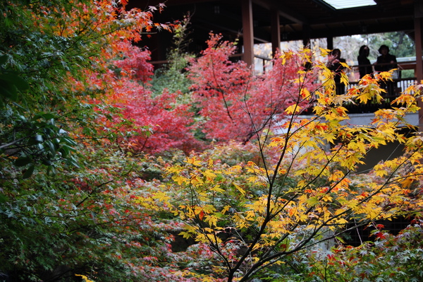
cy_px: 141
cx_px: 212
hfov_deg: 33.4
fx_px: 704
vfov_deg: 22.6
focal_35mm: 60
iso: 200
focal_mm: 40
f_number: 5
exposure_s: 1/60
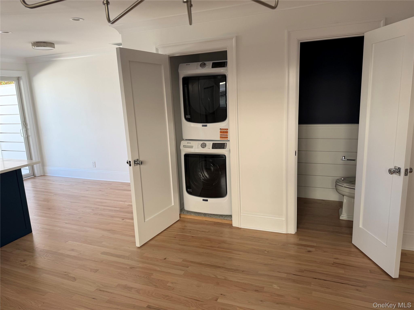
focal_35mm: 24
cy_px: 155
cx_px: 207
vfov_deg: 56.8
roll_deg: +3.0
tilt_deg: -10.5
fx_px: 287
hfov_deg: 71.6
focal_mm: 6.76
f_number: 1.78
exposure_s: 1/121
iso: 64
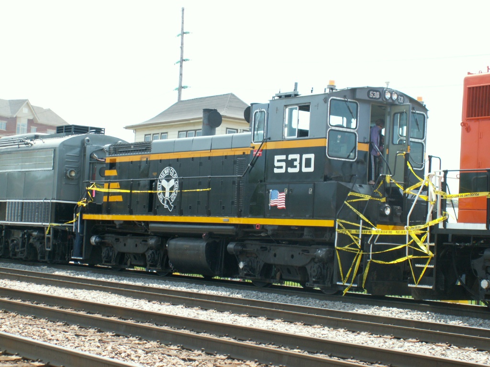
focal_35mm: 69
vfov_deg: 21.3
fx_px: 977
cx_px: 245
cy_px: 184
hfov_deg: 28.2
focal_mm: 11.51
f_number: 3.2
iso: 50
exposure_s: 1/250
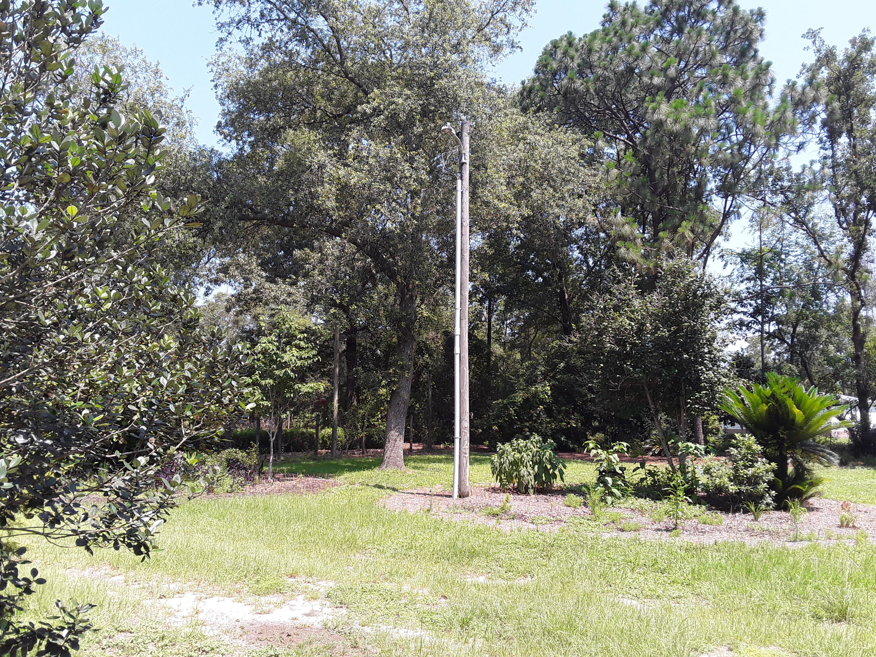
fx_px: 683
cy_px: 328
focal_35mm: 27
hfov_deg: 65.3
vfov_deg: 51.4
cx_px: 438
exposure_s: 1/631
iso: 40
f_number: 1.9
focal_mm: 2.91
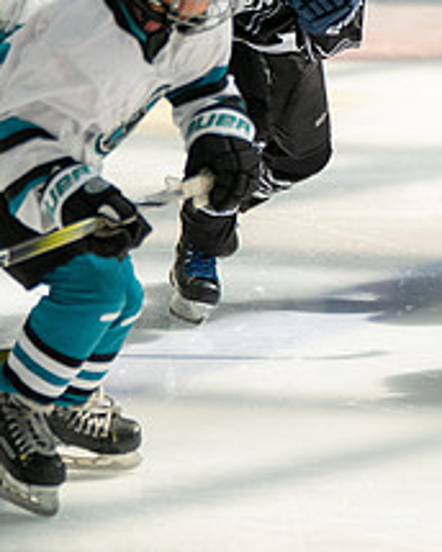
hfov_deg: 3.3
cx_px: 673
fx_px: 7685
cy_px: 68
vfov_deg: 4.1
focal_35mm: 470
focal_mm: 186
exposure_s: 1/5000
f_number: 3.2
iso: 1600
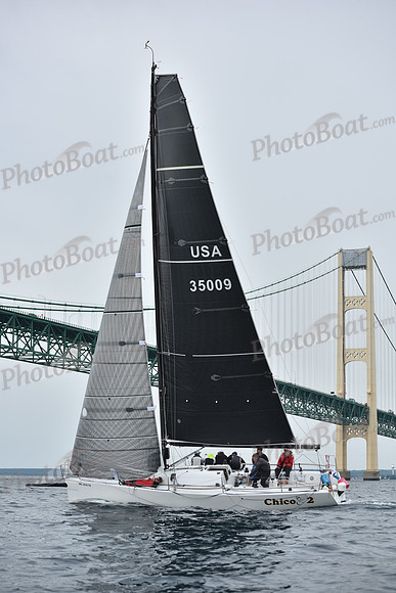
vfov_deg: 28.8
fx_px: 1154
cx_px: 198
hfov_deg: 19.5
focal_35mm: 70
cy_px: 296
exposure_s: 1/800
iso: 250
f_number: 4.5
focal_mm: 70
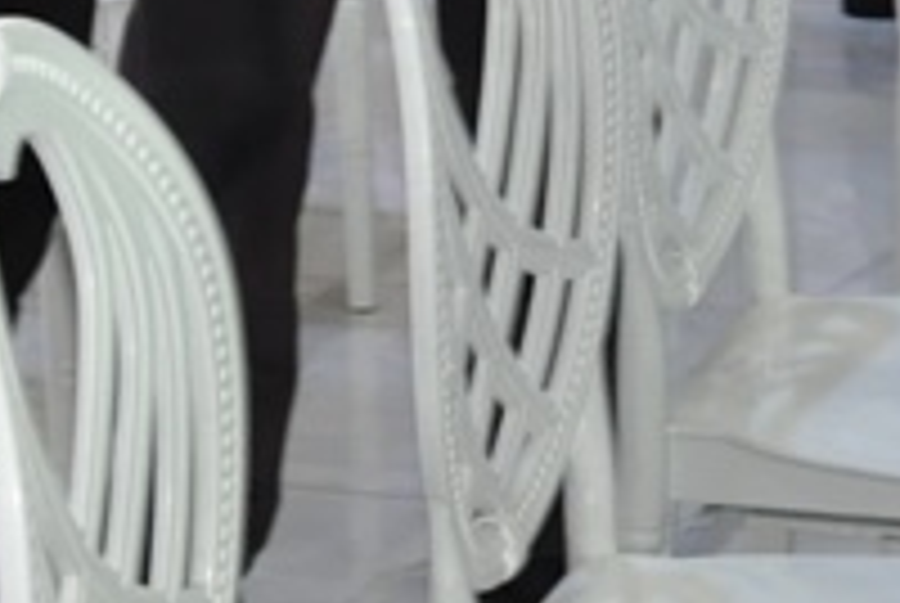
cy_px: -904
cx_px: 54
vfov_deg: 5.9
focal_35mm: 225
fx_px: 5633
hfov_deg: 9.1
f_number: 3.8
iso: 800
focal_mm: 22
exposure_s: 1/80
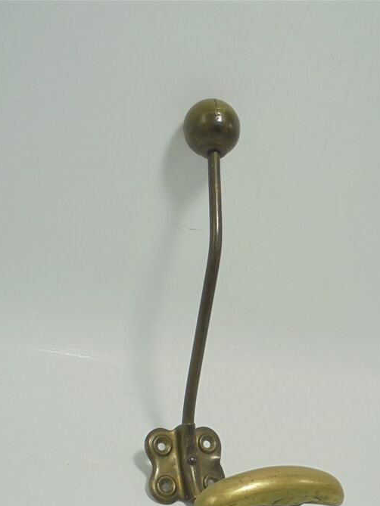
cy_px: 340
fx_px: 571
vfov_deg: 47.0
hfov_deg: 36.7
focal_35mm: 39
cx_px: 227
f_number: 3.7
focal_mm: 5.3
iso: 100
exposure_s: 1/60
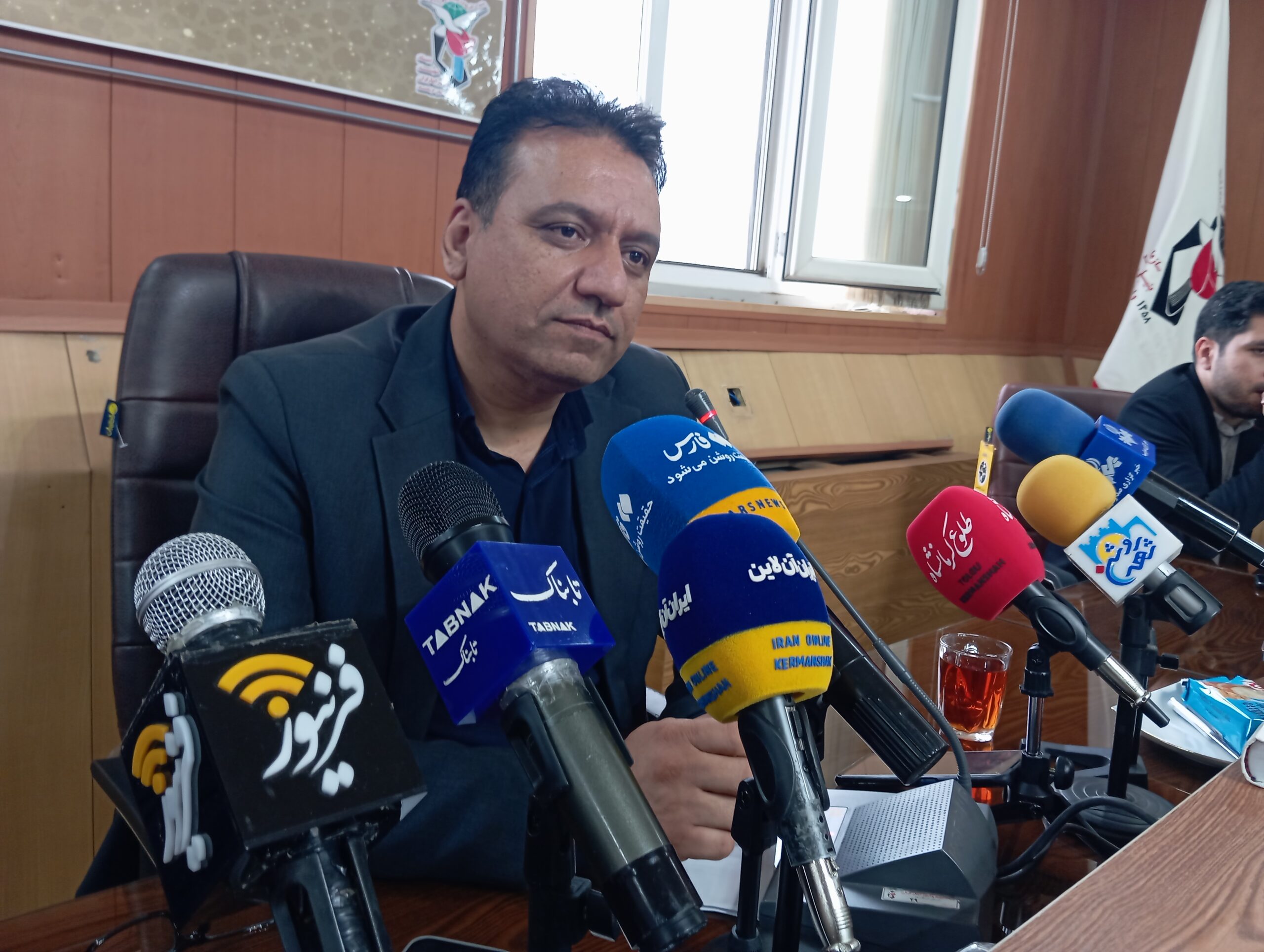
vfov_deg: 49.9
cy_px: 476
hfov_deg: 63.4
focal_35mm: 28
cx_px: 632
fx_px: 1024
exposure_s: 1/50
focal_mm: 4.22
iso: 226
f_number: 1.8
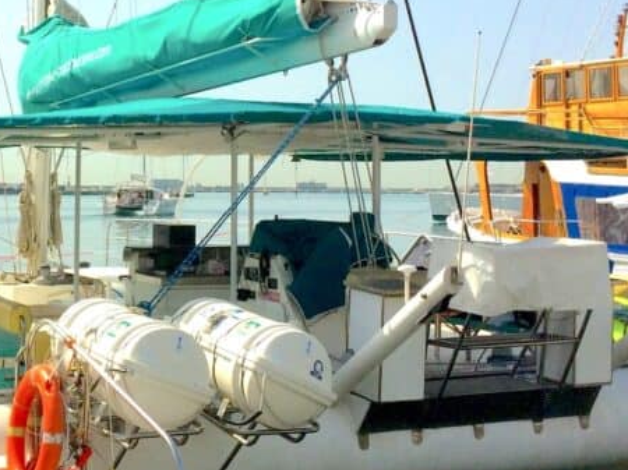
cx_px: 94
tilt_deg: +3.2
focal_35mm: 66
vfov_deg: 22.1
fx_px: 1197
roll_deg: -1.7
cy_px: 126
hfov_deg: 28.5
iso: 32
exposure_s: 1/4115
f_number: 2.2
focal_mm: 4.15
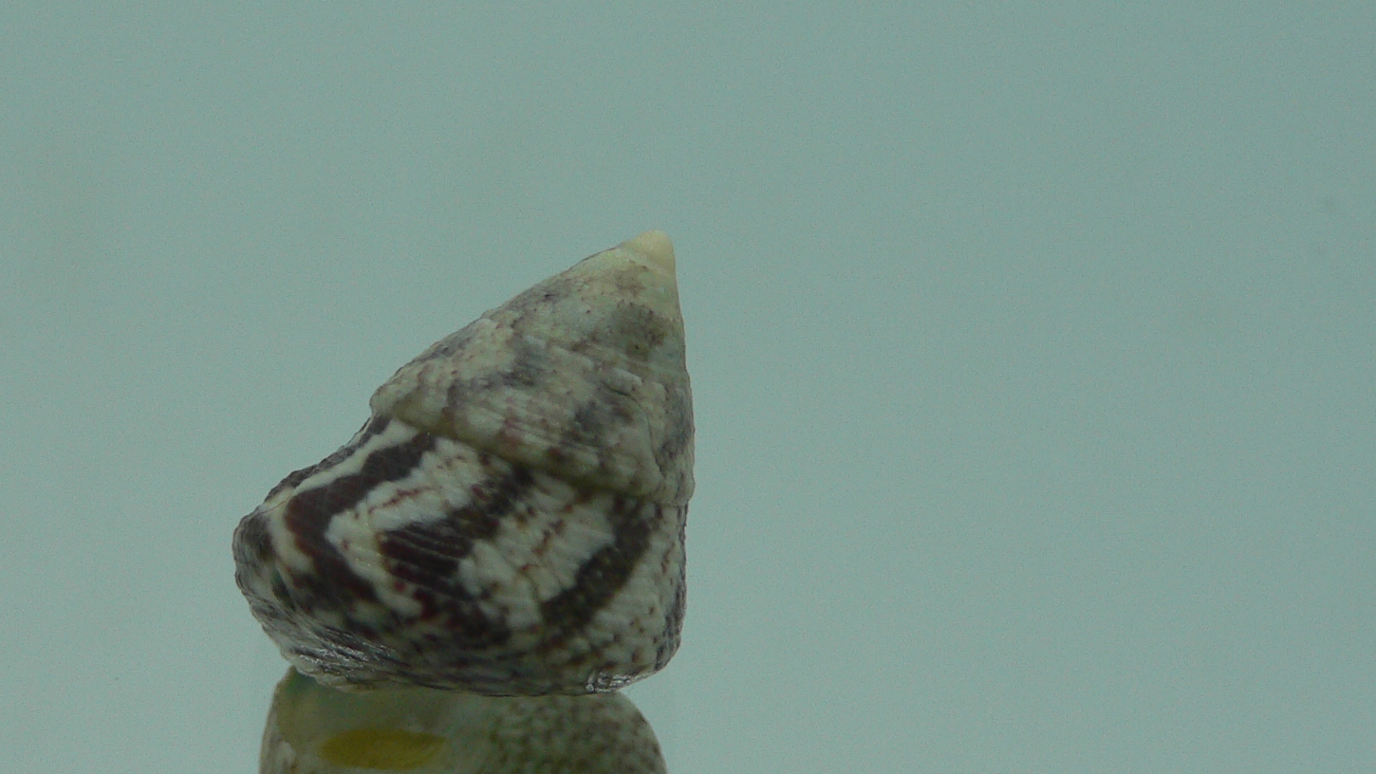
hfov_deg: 38.8
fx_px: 1934
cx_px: 493
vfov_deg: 22.5
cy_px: 555
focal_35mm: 53
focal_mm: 4.6
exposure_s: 1/60
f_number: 2.8
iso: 80
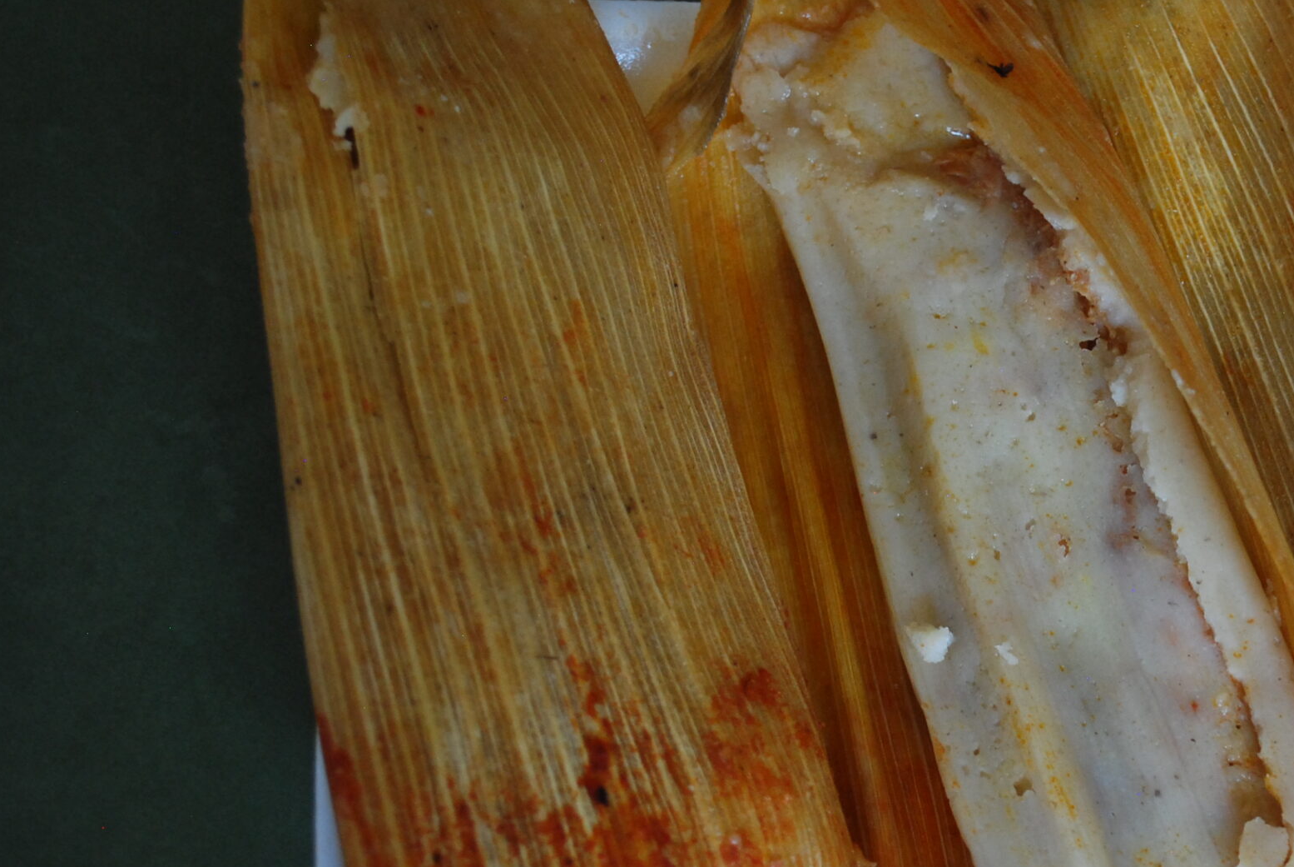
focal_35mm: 79
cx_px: 1060
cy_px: 453
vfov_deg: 17.3
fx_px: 2843
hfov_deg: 25.2
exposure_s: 1/30
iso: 560
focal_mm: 32
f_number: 4.8
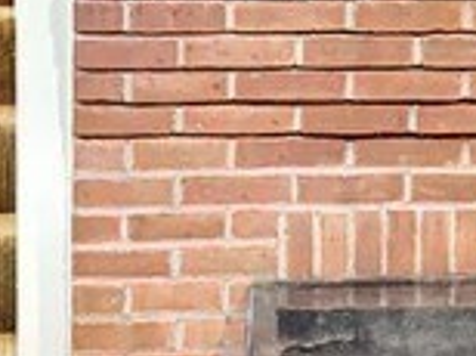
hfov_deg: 12.3
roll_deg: -0.5
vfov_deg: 9.1
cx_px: 374
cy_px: -59
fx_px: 2197
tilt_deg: -3.2
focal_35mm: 160
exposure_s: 1/24
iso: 1600
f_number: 1.78
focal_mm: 6.86
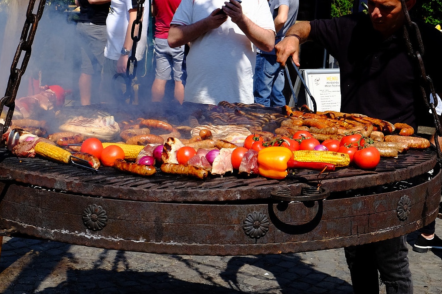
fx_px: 908
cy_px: 118
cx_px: 162
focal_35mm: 74
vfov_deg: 18.4
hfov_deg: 27.2
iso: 400
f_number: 8
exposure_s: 1/850
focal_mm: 31.5
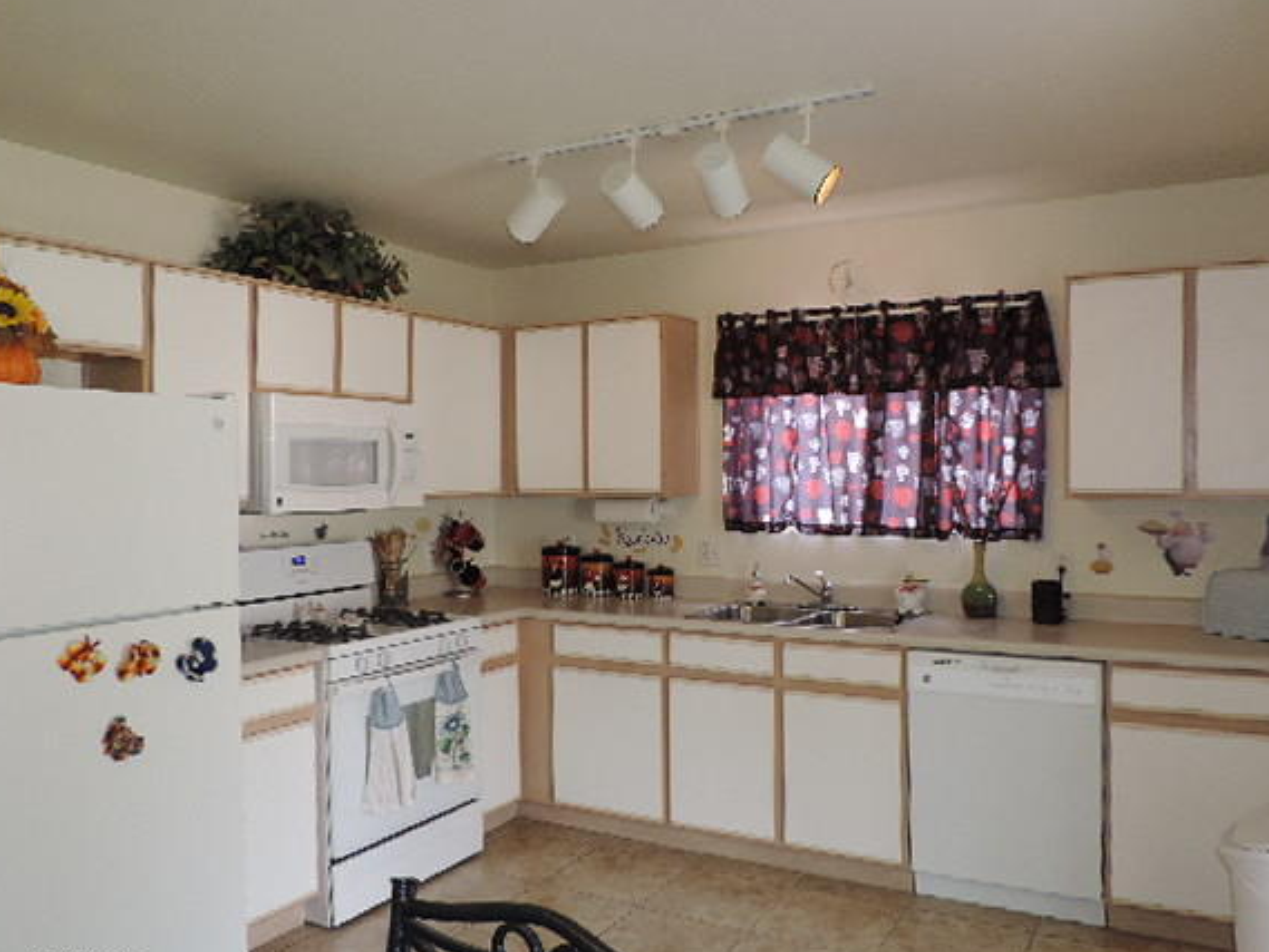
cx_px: 649
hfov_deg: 65.3
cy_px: 482
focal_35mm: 27
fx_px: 990
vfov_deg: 51.4
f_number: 3
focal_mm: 4.3
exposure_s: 1/40
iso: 100
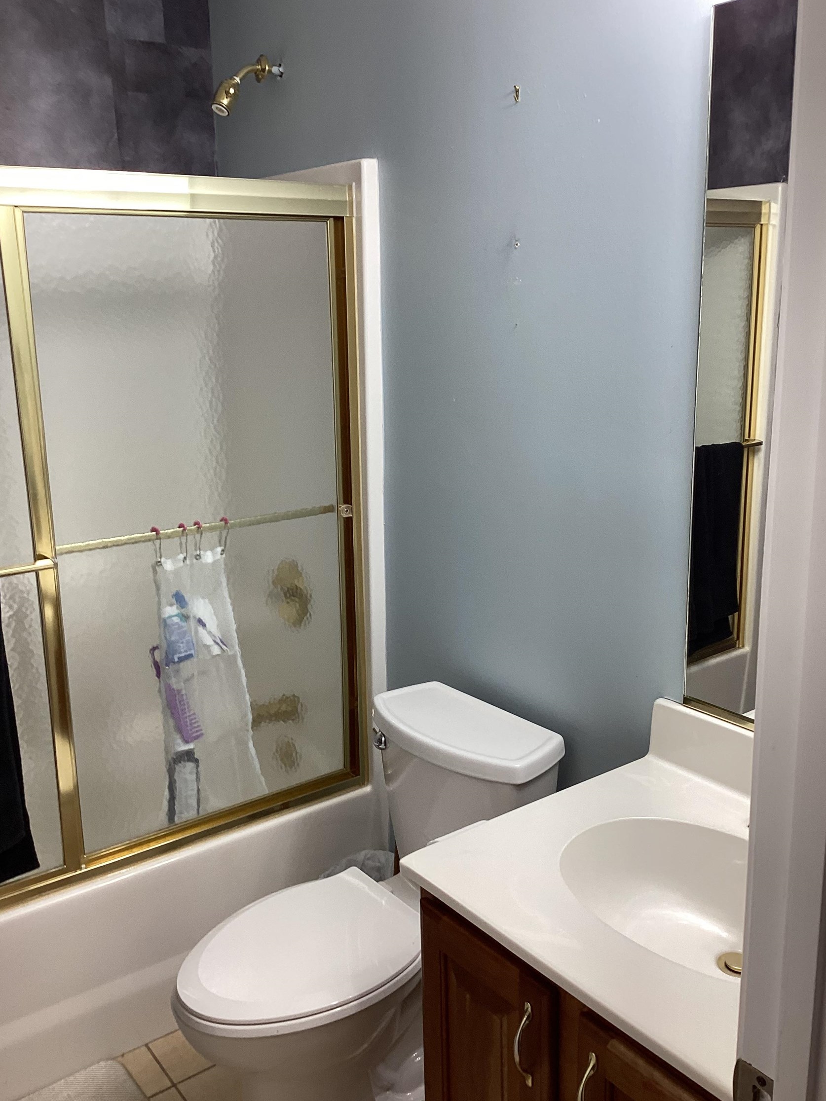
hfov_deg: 44.2
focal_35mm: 32
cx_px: 411
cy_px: 537
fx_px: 1018
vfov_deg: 56.8
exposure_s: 1/50
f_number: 2.4
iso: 50
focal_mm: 3.3
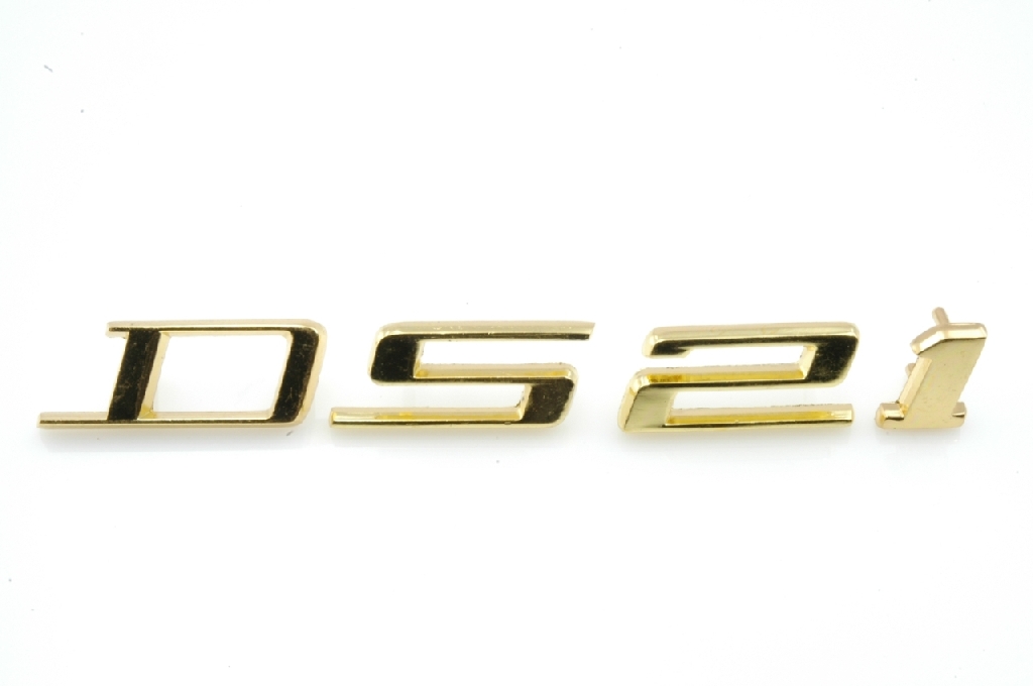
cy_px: 343
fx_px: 1977
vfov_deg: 19.7
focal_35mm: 69
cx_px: 516
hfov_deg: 29.3
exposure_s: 1
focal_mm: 46
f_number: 29
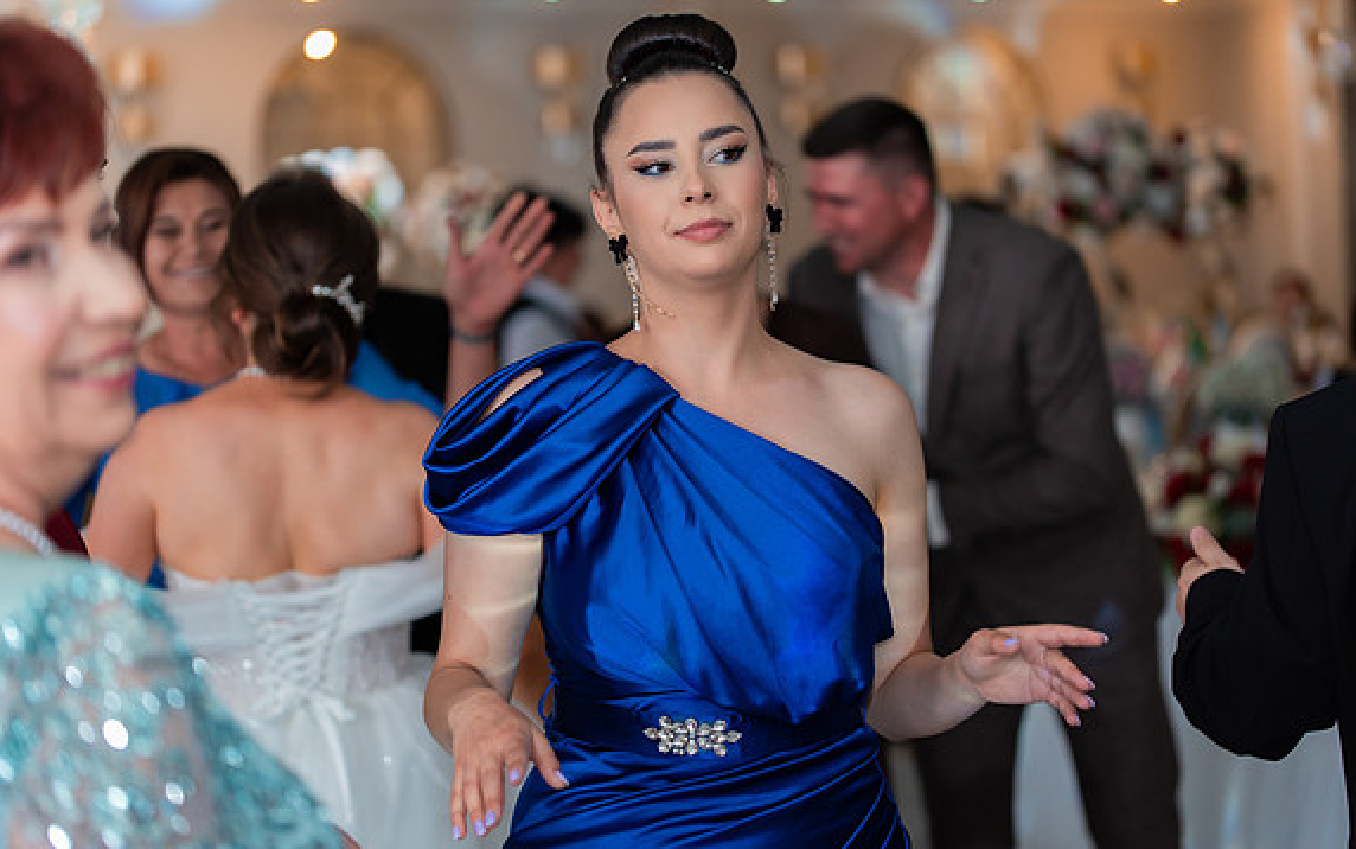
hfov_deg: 22.3
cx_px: 685
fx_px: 3438
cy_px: 397
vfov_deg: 14.1
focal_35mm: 93
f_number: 3
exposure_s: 1/200
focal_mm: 90
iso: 1600
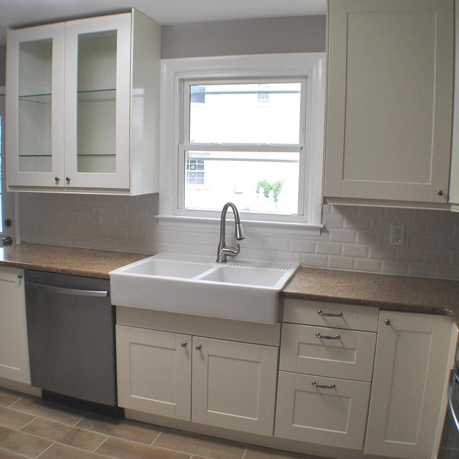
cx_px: 208
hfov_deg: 42.8
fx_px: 585
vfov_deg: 42.8
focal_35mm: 39
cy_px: 226
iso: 250
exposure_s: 1/60
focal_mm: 20
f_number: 3.8
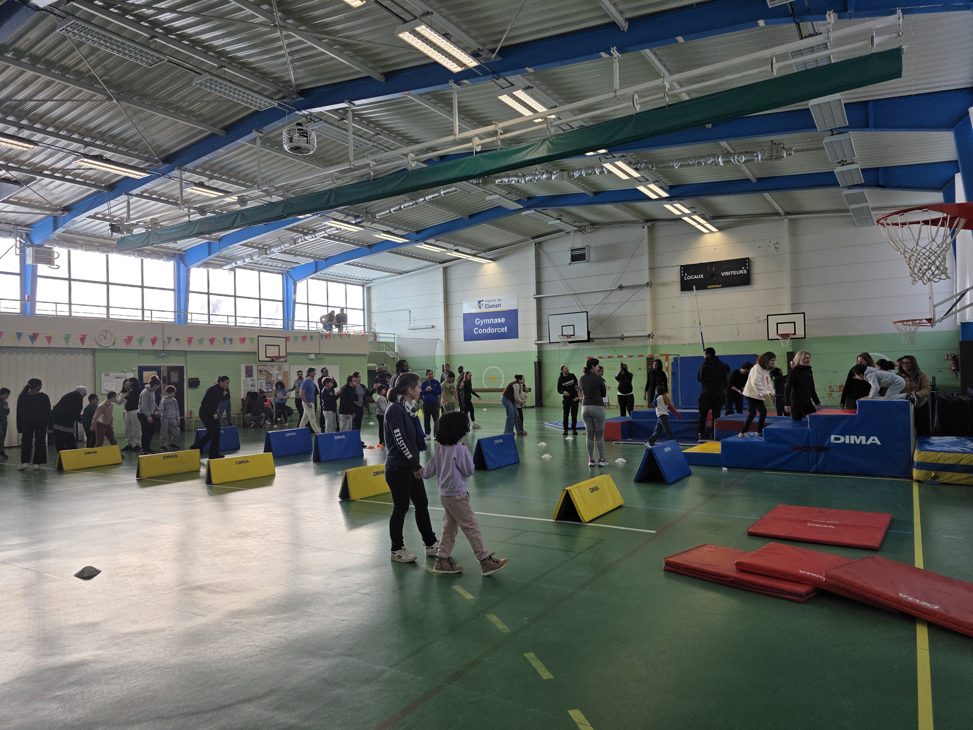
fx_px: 646
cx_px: 486
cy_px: 365
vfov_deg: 58.9
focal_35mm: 23
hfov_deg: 73.9
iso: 50
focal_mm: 6.3
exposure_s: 1/359
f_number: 1.7
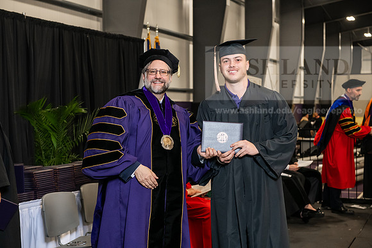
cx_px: 186
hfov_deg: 30.5
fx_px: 682
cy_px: 124
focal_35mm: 66
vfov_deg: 20.6
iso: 2500
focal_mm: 66
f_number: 5
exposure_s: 1/200
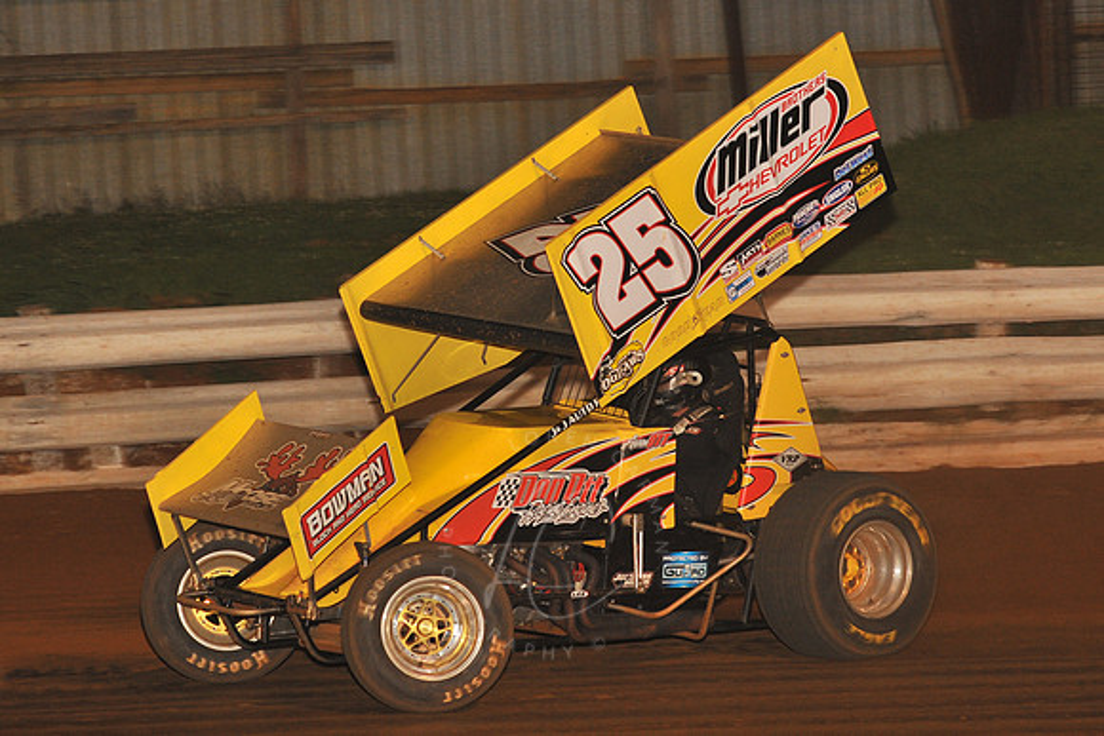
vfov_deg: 9.5
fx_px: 4447
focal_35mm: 145
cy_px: 368
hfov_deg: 14.2
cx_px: 552
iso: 1000
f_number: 6.3
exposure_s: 1/320
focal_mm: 145
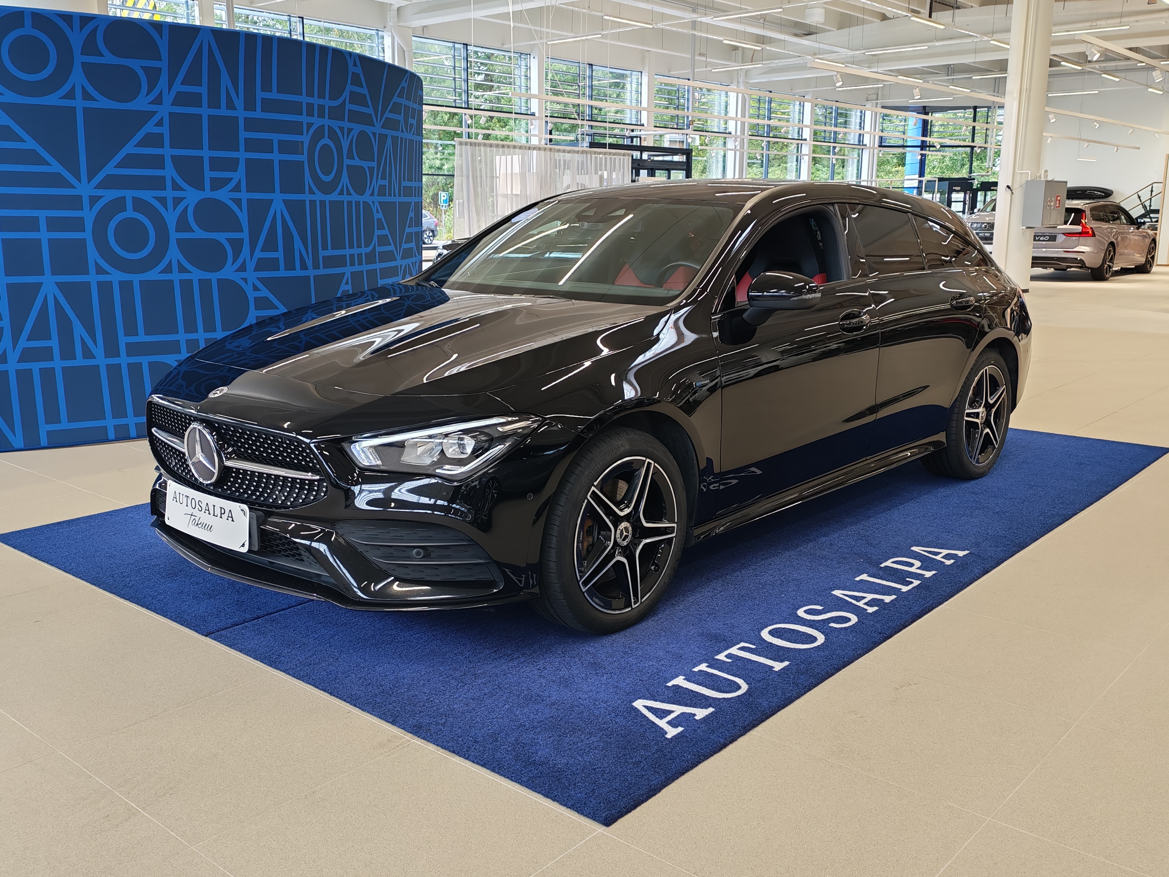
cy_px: 438
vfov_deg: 42.9
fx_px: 1114
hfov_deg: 55.4
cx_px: 584
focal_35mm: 33
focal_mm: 6.12
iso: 186
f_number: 1.9
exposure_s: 1/100
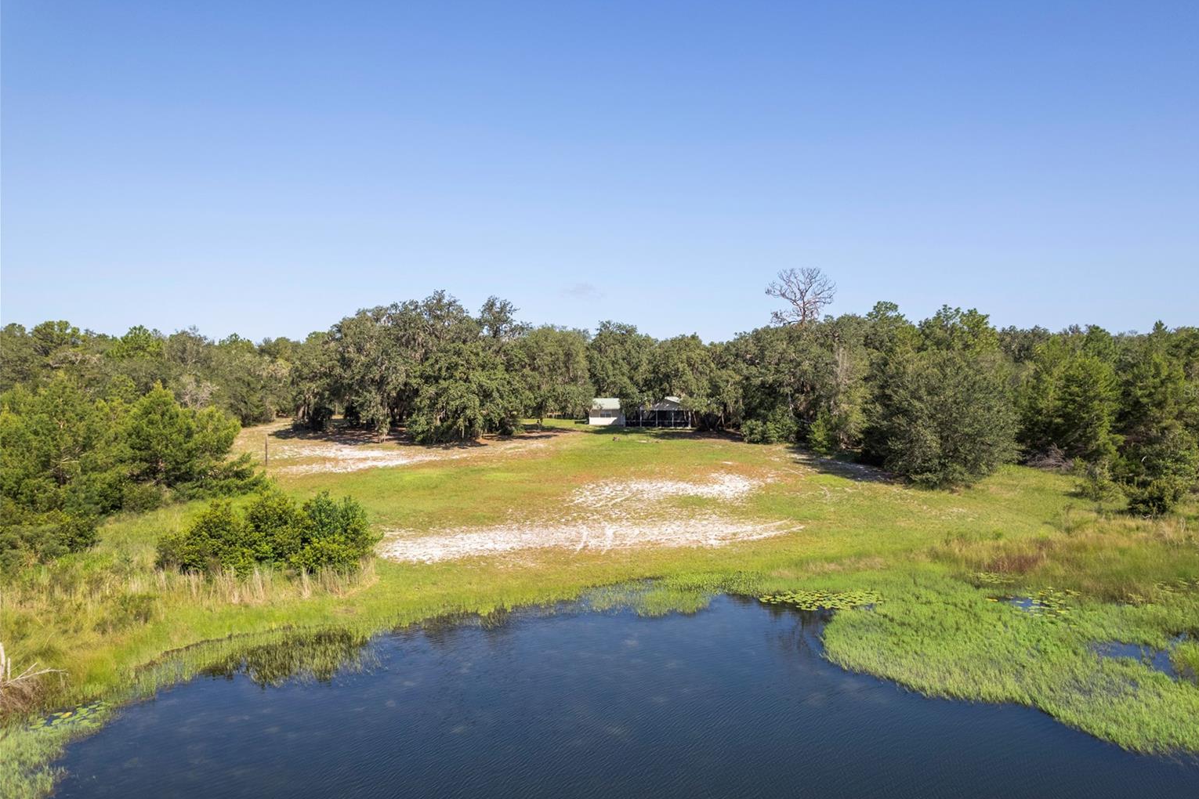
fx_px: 766
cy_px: 390
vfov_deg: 55.1
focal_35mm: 23
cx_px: 626
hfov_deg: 76.1
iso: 100
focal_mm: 8.38
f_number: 2.8
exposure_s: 1/1250
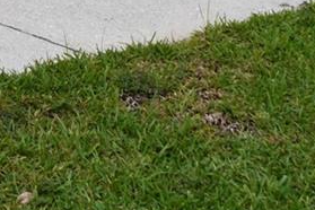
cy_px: -297
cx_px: -20
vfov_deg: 8.1
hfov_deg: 13.0
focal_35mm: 155
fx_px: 1356
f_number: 9
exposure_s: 1/320
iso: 100
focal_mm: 18
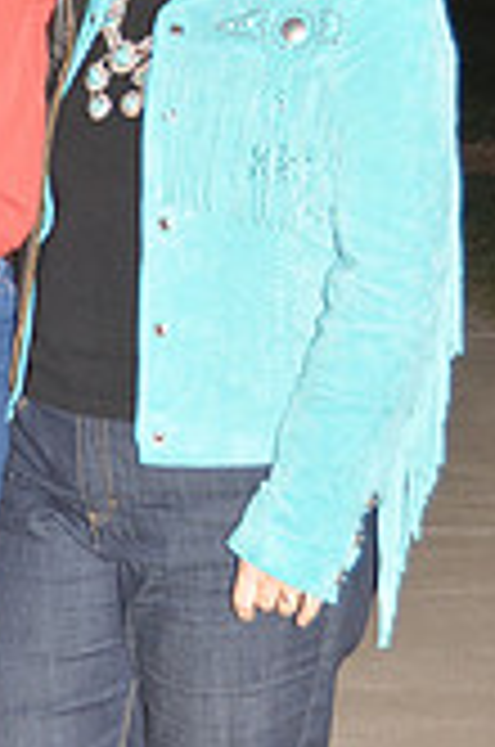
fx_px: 3479
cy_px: 220
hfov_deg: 8.1
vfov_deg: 12.2
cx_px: -65
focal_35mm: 168
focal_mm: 32
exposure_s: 1/125
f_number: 4.5
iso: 250
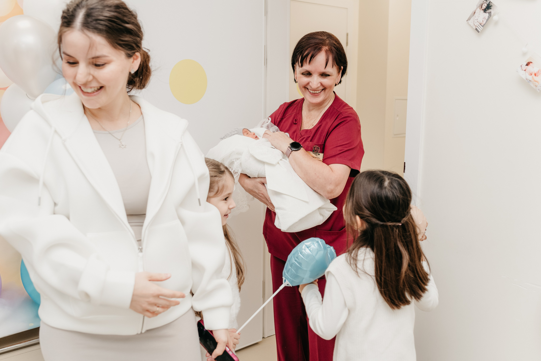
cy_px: 180
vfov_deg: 37.9
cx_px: 270
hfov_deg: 54.4
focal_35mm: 35
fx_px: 526
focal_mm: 35
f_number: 4
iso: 500
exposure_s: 1/160
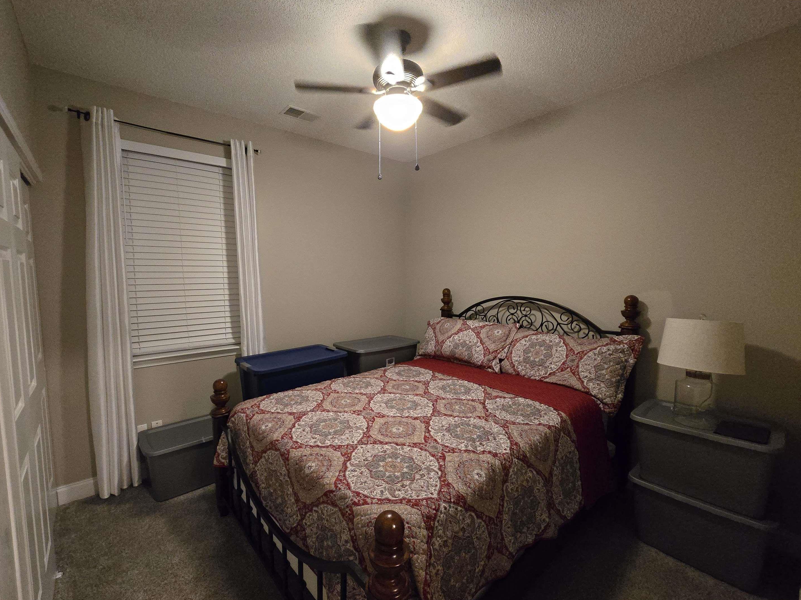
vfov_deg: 85.6
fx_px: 324
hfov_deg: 102.0
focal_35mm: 14
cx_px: 385
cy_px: 307
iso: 1250
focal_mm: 2.2
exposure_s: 1/60
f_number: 2.2
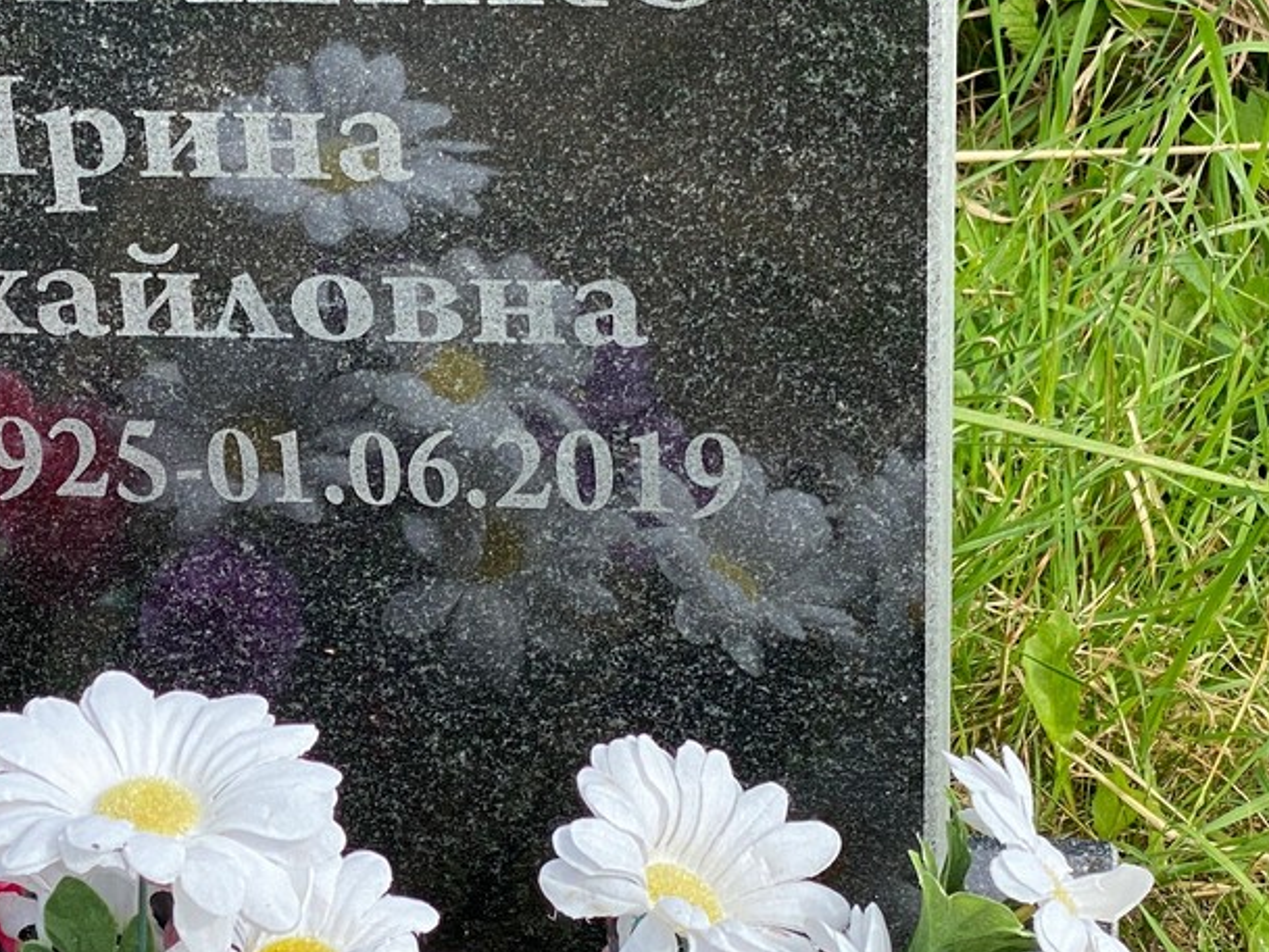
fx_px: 4510
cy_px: 429
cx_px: 242
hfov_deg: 15.9
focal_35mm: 123
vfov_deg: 12.1
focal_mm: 6
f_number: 2
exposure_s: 1/533
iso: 20
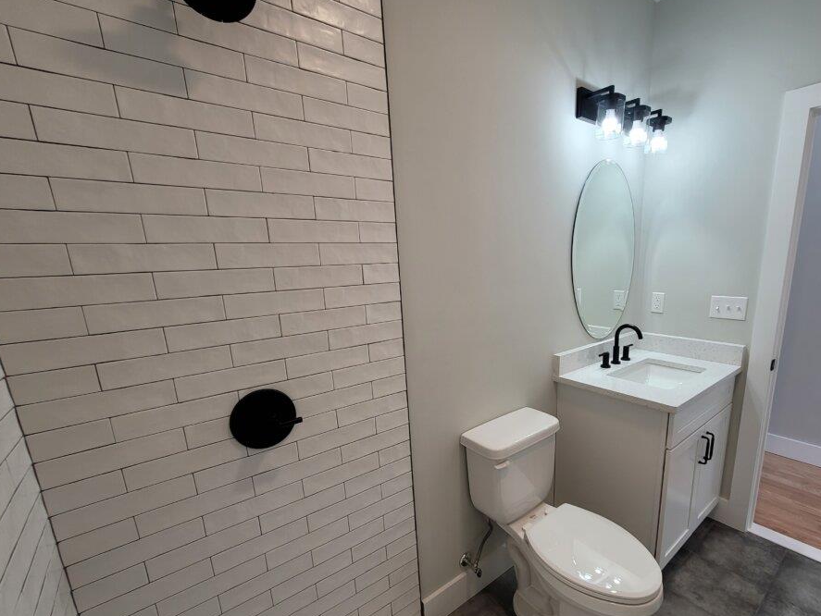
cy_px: 345
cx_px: 467
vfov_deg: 81.4
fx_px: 356
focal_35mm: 15
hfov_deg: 97.5
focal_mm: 2.2
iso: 80
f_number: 2.2
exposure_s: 1/60
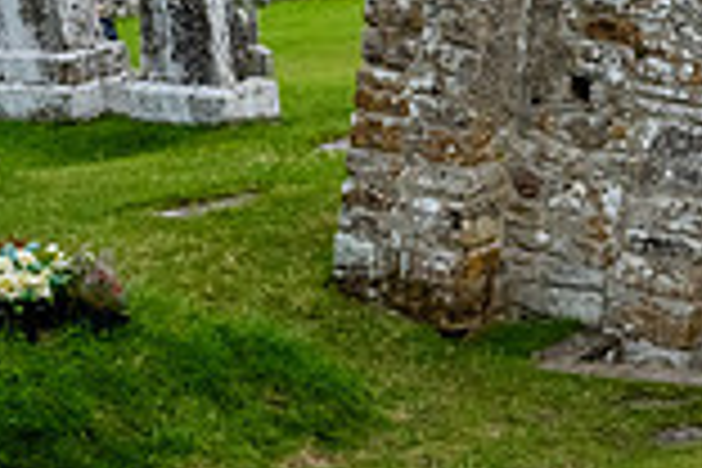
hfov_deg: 16.2
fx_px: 2301
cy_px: 191
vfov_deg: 11.6
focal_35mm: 118
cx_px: 971
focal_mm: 31
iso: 1250
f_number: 22
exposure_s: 1/400
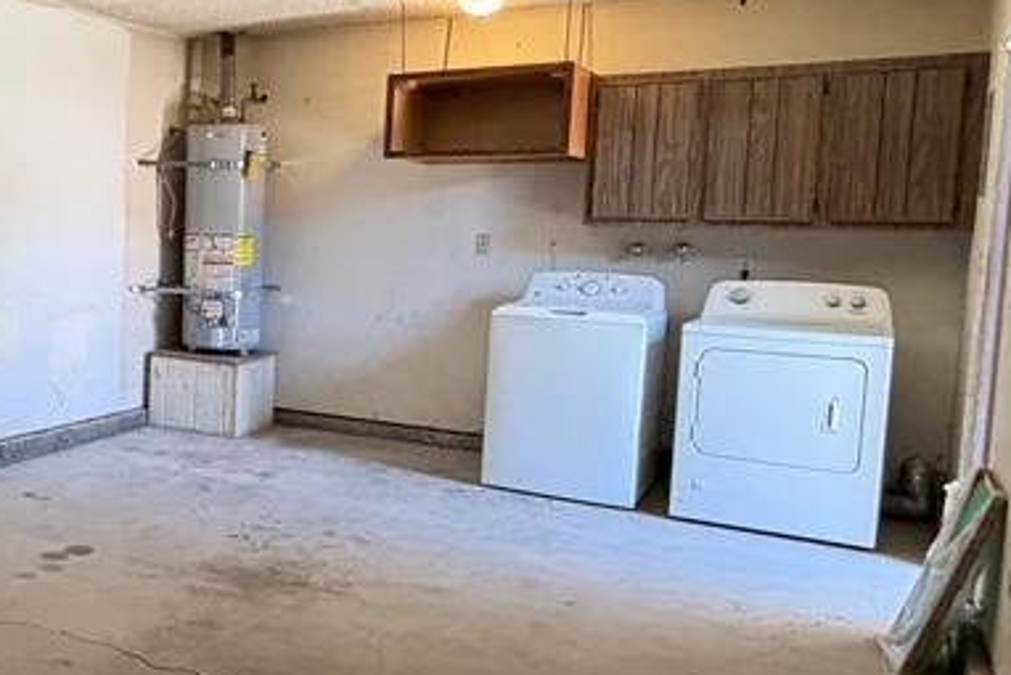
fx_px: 1096
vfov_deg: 34.2
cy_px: 310
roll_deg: +0.0
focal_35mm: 39
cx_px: -16
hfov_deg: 42.3
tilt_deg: -4.1
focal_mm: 2.22
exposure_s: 1/60
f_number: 2.2
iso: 200
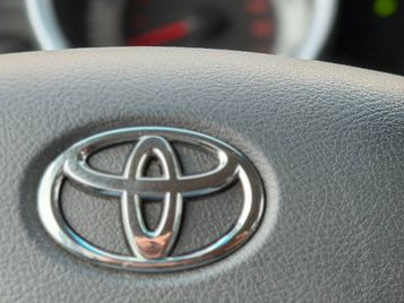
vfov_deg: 17.0
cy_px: 245
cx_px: 353
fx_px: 1004
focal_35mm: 86
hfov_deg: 22.3
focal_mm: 6.76
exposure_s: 1/151
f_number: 1.78
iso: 160
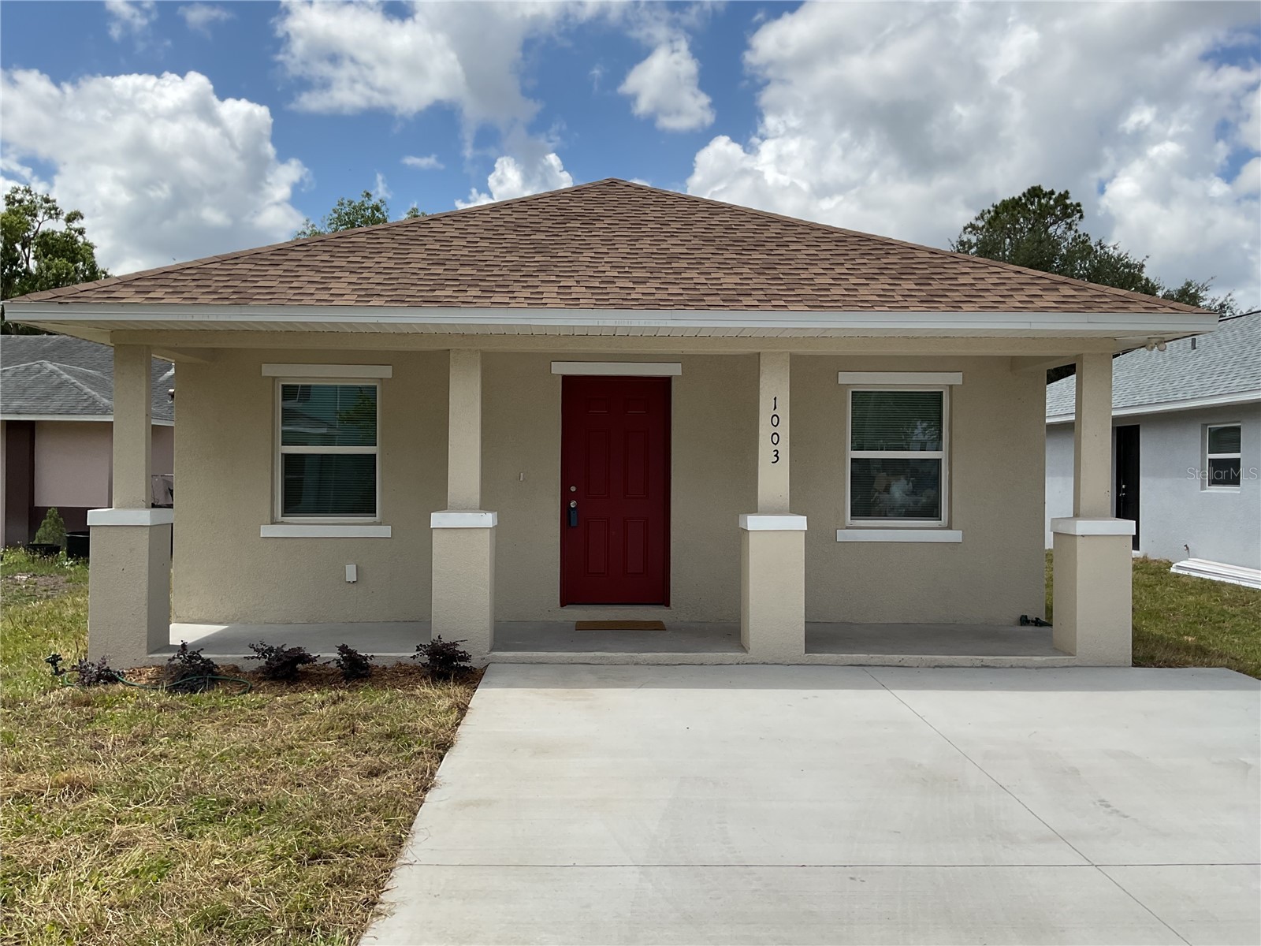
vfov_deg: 48.2
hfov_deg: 61.7
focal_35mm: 29
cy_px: 473
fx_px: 1056
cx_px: 630
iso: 16
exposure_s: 1/2427
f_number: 1.8
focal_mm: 3
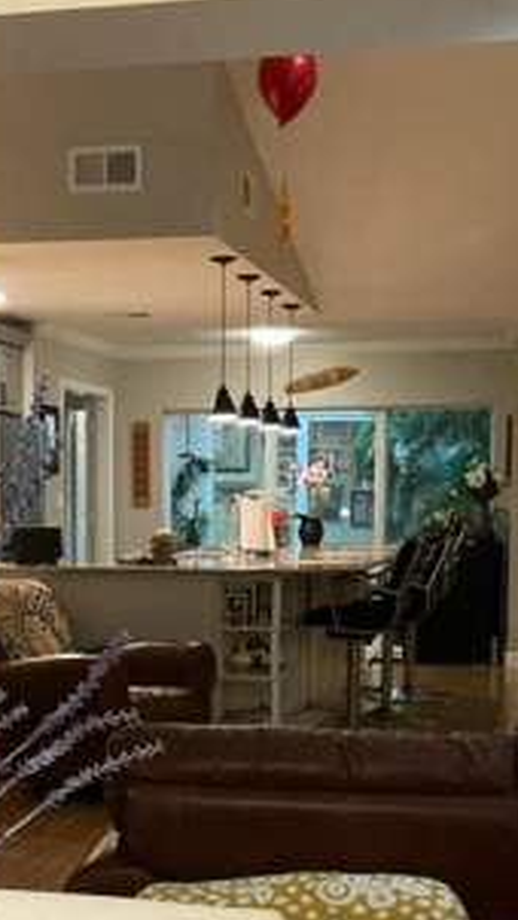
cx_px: 152
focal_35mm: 67
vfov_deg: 31.0
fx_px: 1635
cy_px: 658
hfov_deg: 17.9
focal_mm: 3
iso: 250
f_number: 1.8
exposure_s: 1/60
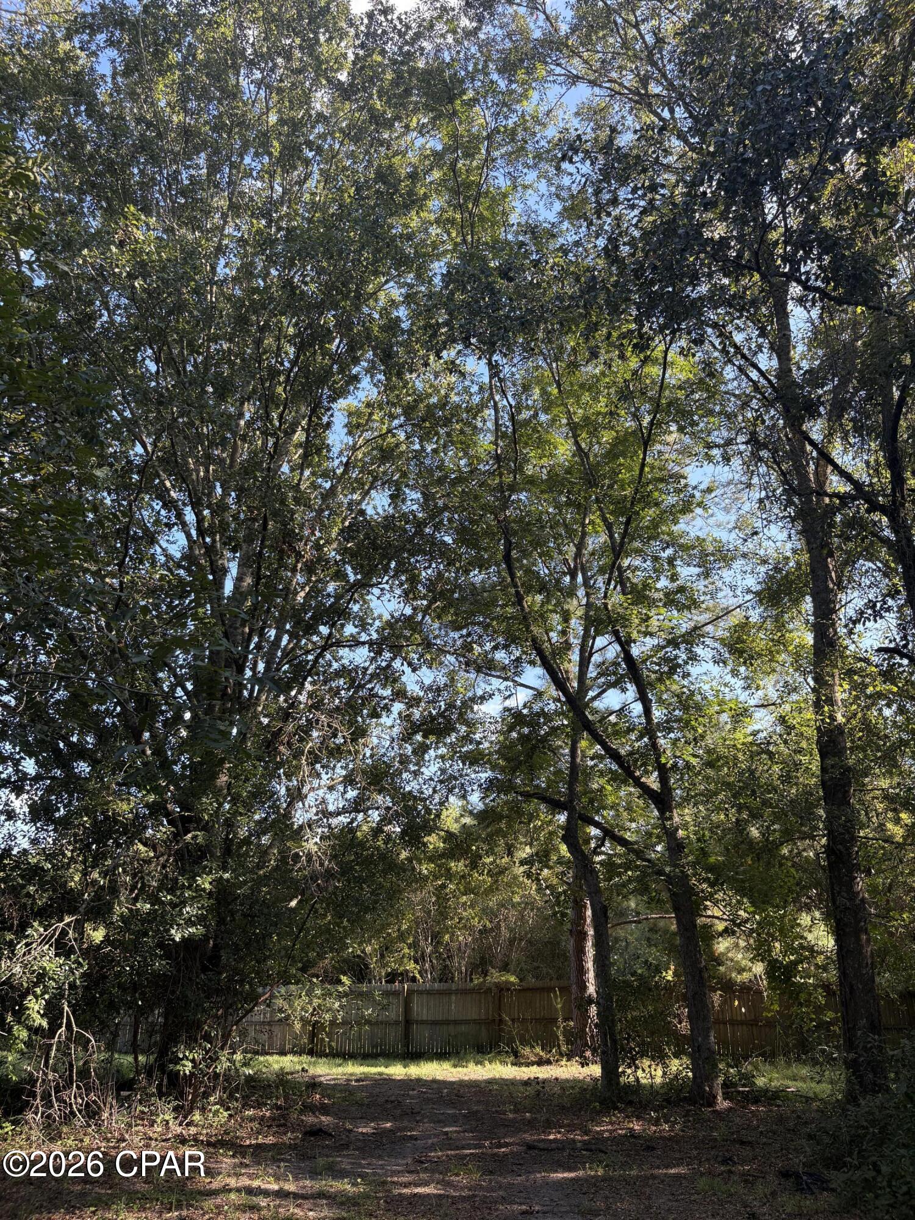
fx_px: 916
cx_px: 458
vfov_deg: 67.3
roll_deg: -0.8
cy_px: 610
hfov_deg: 53.1
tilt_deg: +23.6
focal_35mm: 26
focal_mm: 5.96
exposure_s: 1/475
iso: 64
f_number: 1.6
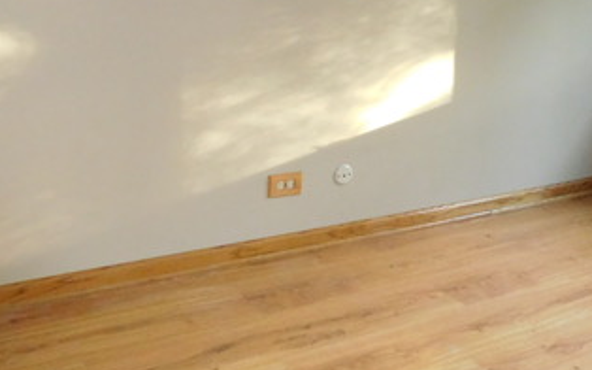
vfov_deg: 23.2
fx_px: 871
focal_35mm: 54
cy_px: 17
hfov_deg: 36.2
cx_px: 479
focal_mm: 4.5
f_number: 3.4
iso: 640
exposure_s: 1/30
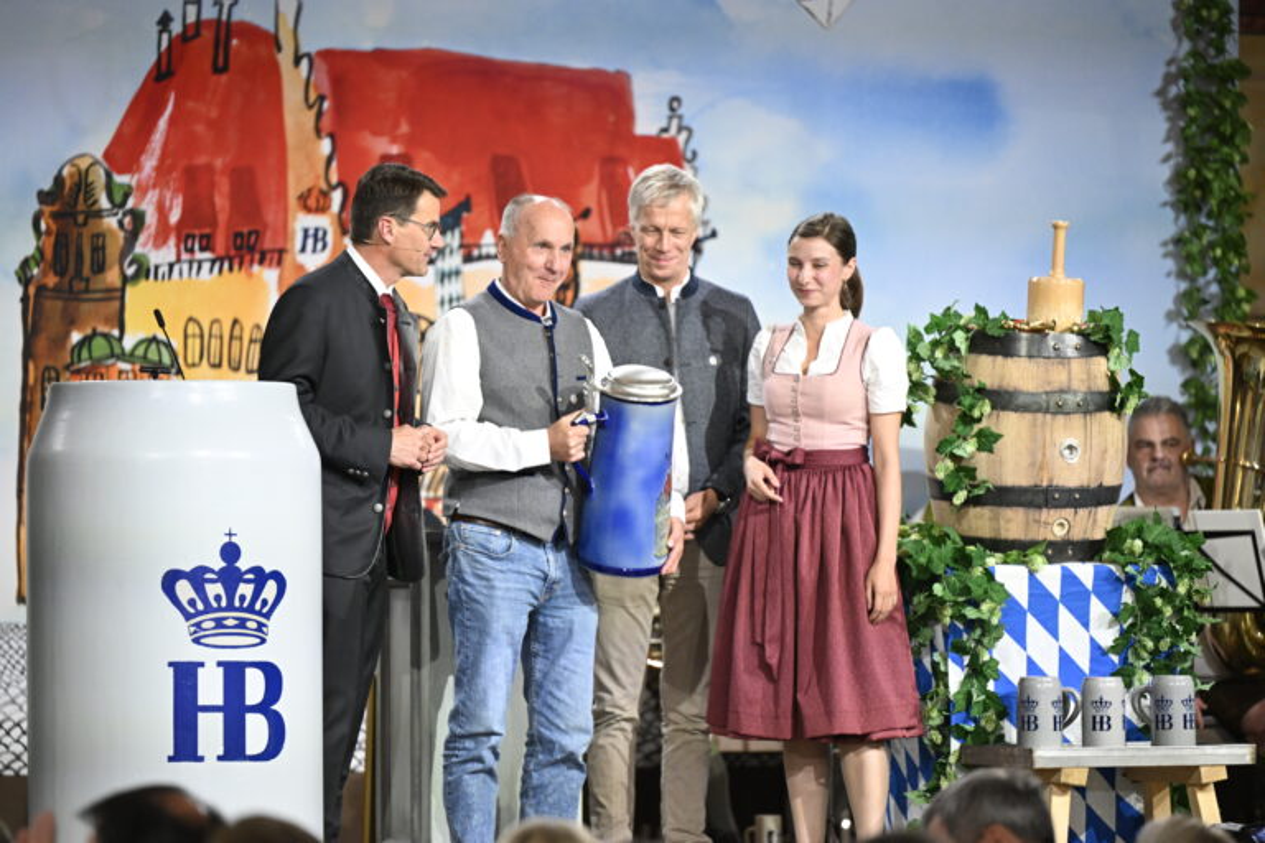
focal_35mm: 180
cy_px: 422
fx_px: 6325
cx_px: 632
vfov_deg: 7.6
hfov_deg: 11.4
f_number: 2.8
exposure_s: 1/320
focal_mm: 180
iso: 2500
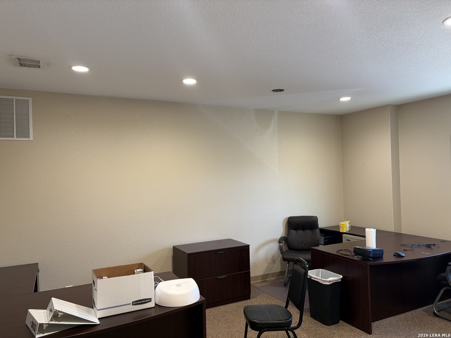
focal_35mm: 26
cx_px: 226
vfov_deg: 53.1
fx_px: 339
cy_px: 169
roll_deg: +1.5
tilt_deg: +0.2
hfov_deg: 67.3
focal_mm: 5.96
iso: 125
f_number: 1.6
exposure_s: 1/60
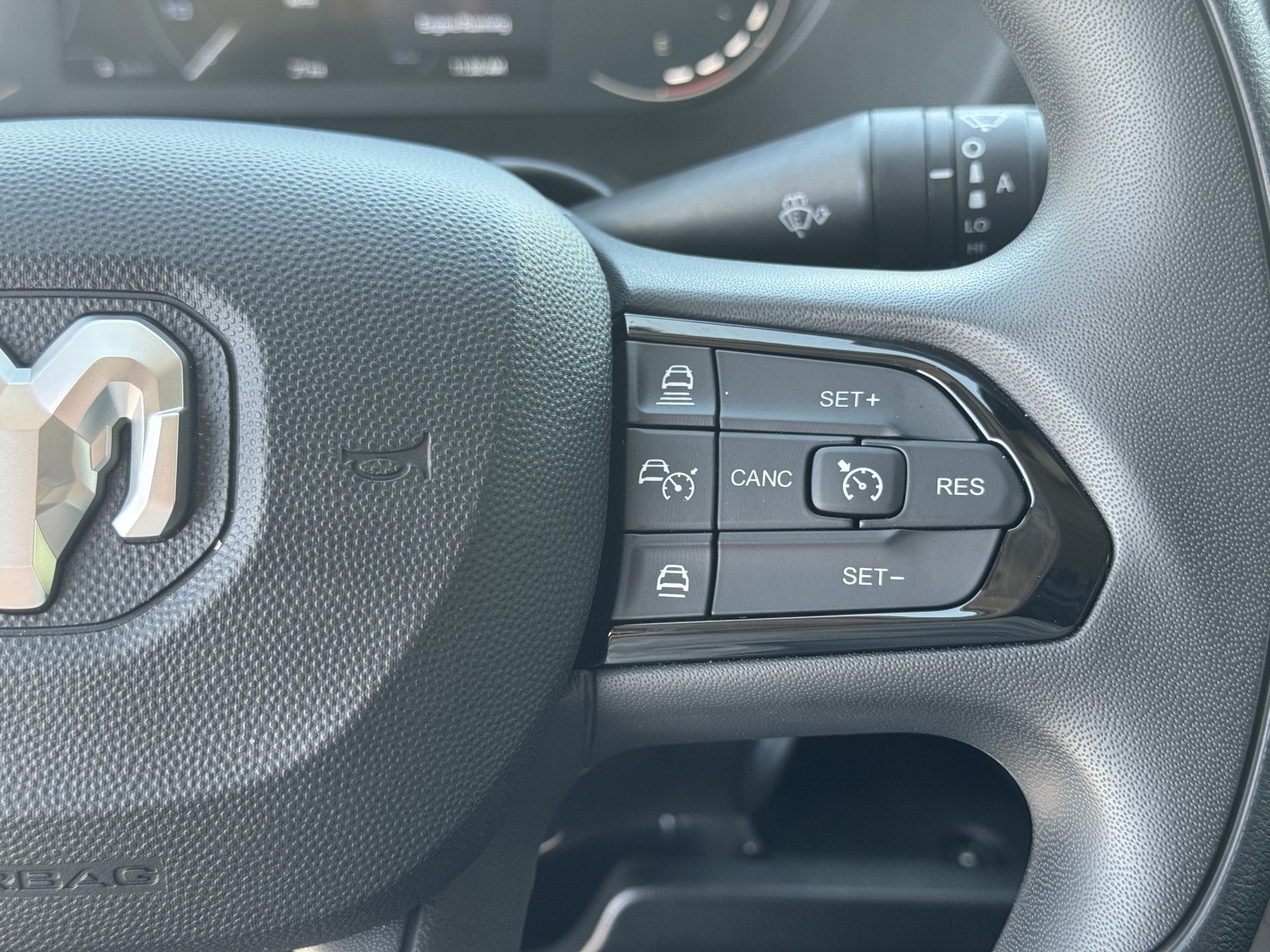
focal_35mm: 48
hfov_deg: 39.7
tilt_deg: -41.3
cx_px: 635
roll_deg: -2.2
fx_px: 1761
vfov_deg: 30.3
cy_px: 476
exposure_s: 1/121
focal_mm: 6.76
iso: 80
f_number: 1.78
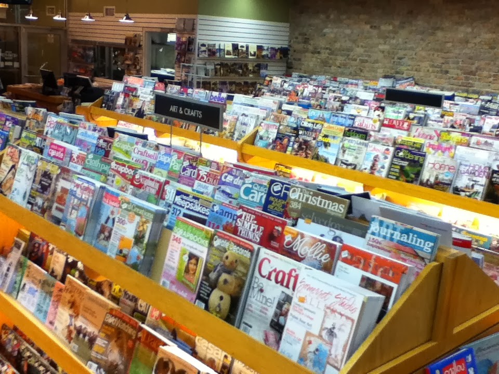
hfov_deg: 56.8
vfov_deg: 44.2
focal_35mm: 32
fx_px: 461
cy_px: 187
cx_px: 250
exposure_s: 1/30
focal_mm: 3.85
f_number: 2.4
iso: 125
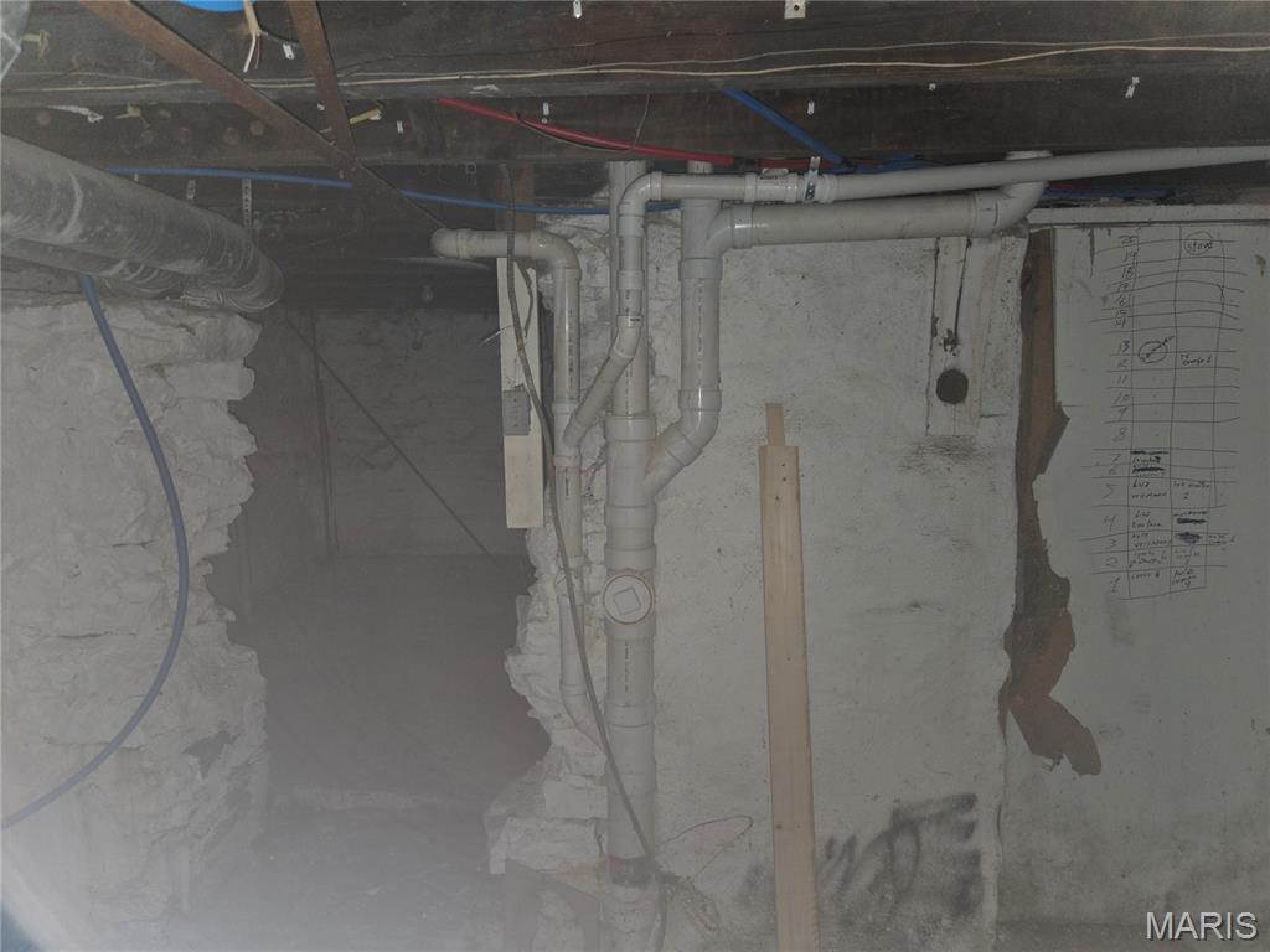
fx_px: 844
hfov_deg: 73.9
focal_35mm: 23
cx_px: 635
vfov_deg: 58.9
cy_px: 476
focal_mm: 5.4
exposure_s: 1/24
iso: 125
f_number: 1.8
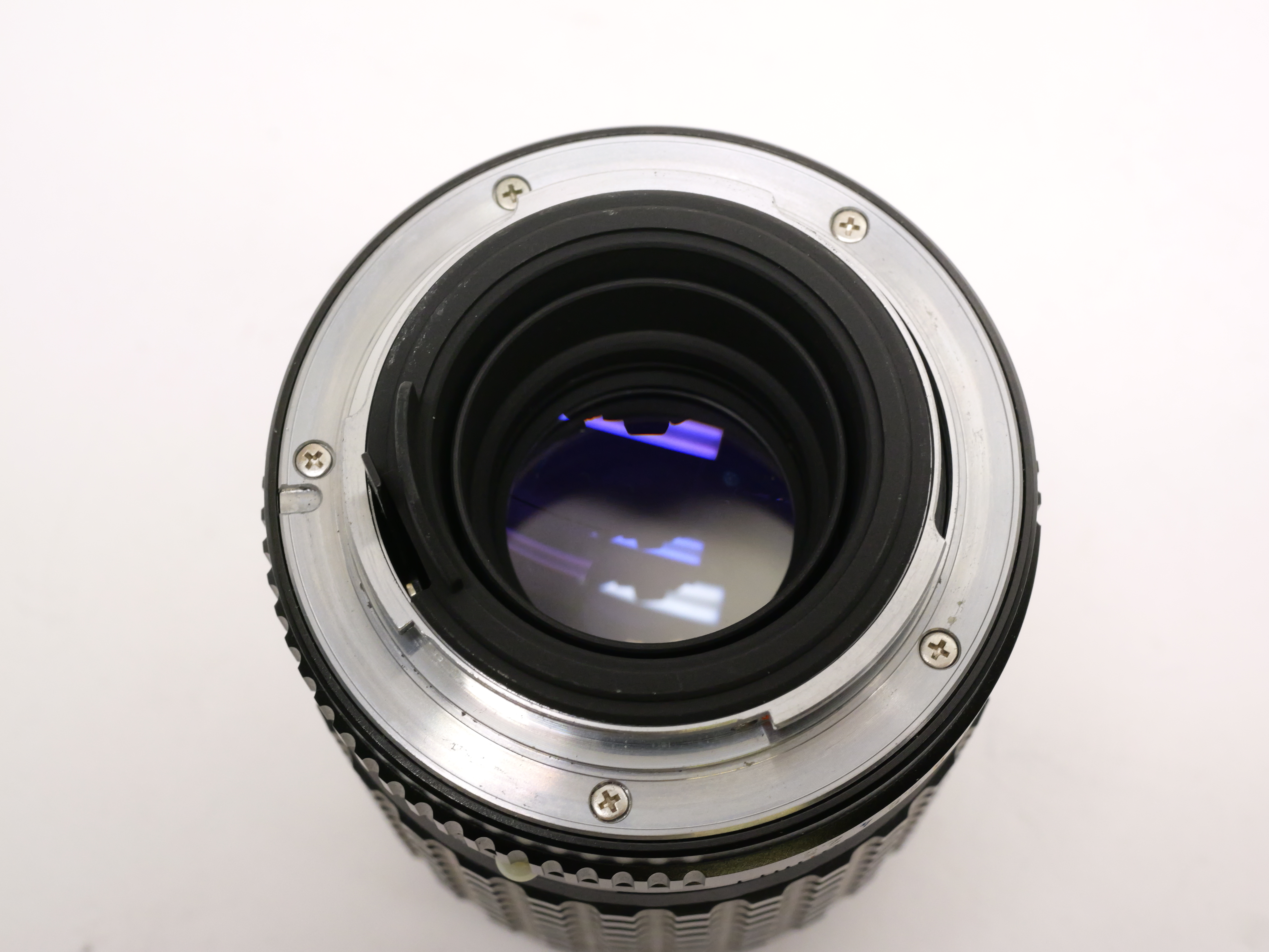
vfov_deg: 24.4
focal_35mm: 60
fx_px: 2200
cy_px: 476
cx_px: 634
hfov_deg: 32.2
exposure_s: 1/60
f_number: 8
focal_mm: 30
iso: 2500
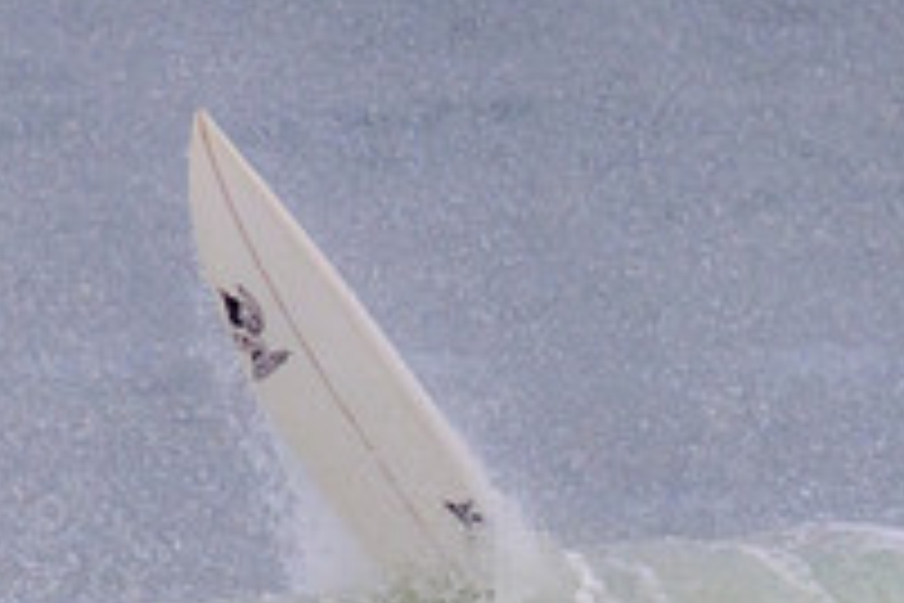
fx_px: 60513
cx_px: 567
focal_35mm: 2410
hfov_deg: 0.9
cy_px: 776
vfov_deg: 0.6
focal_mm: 800
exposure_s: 1/2000
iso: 2200
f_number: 11
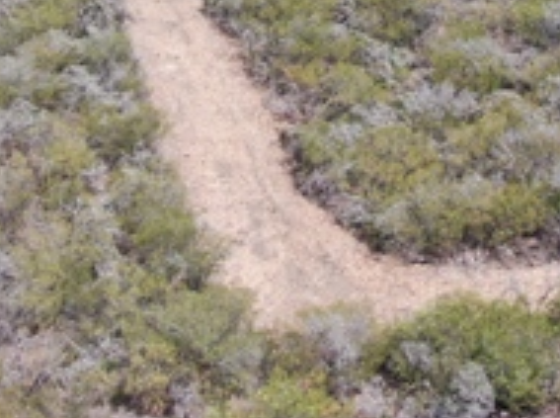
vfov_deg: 12.3
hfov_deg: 17.3
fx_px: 1808
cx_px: 539
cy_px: -276
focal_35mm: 112
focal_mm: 5.69
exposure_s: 1/500
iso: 100
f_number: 3.2
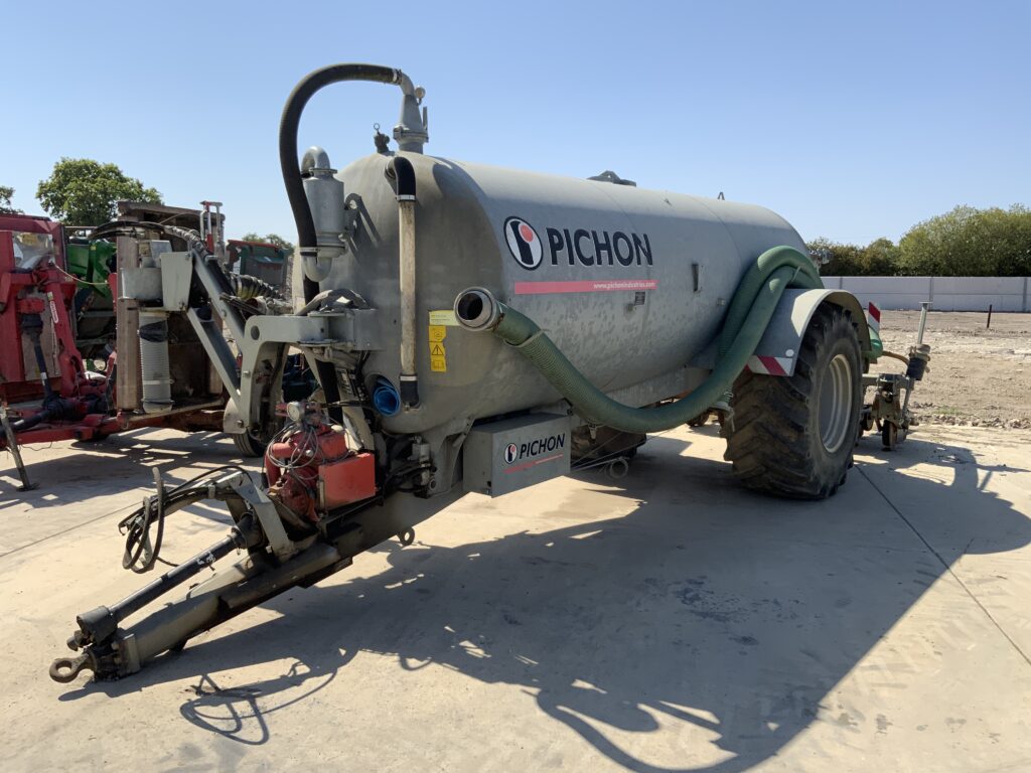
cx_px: 516
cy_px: 386
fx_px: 864
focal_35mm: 29
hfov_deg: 61.7
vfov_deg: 48.2
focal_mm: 3
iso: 20
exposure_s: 1/1984
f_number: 1.8
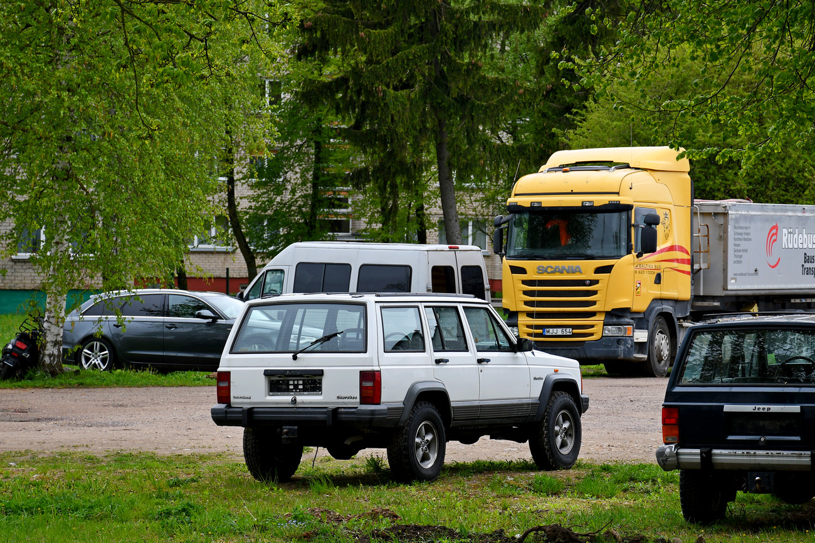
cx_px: 408
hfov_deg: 15.2
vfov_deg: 10.2
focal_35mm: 135
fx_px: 3056
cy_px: 272
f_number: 6.3
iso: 200
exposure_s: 1/160
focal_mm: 90
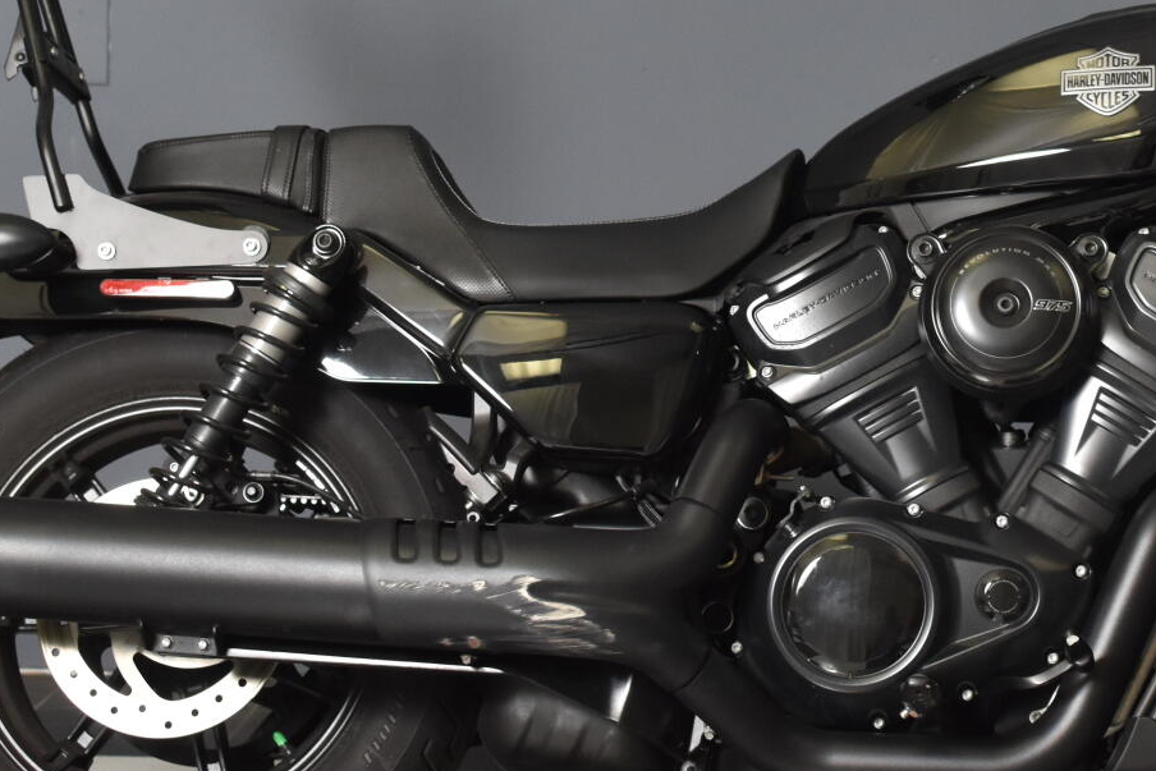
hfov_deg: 17.5
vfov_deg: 11.8
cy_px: 137
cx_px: 876
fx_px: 3729
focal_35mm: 116
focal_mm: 35
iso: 800
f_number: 4.5
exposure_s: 1/160
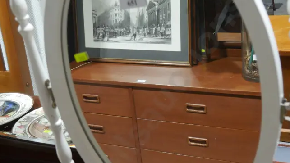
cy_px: 96
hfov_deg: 35.4
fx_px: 454
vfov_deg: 20.4
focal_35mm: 59
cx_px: 168
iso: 500
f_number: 4
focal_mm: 17
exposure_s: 1/60
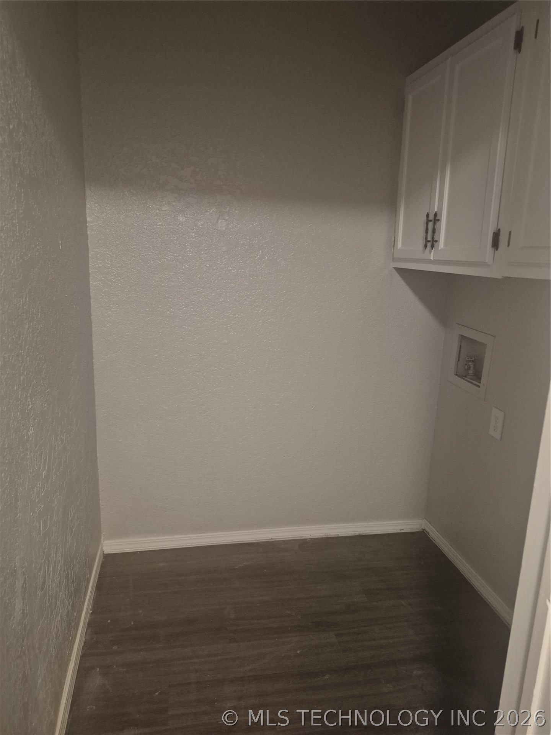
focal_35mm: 23
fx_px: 488
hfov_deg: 58.9
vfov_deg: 73.9
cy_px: 368
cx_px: 276
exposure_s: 1/60
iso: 1250
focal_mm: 5.4
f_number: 1.8
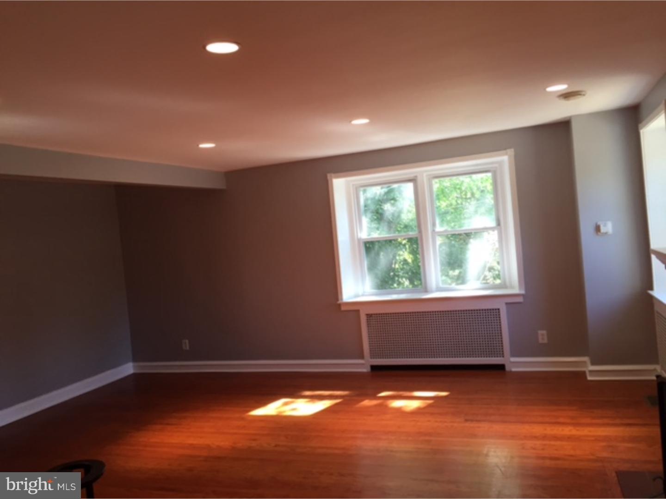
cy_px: 250
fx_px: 558
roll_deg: +4.7
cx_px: 333
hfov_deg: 61.7
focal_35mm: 29
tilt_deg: +0.4
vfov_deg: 48.2
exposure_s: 1/40
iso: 40
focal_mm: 4.15
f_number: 2.2
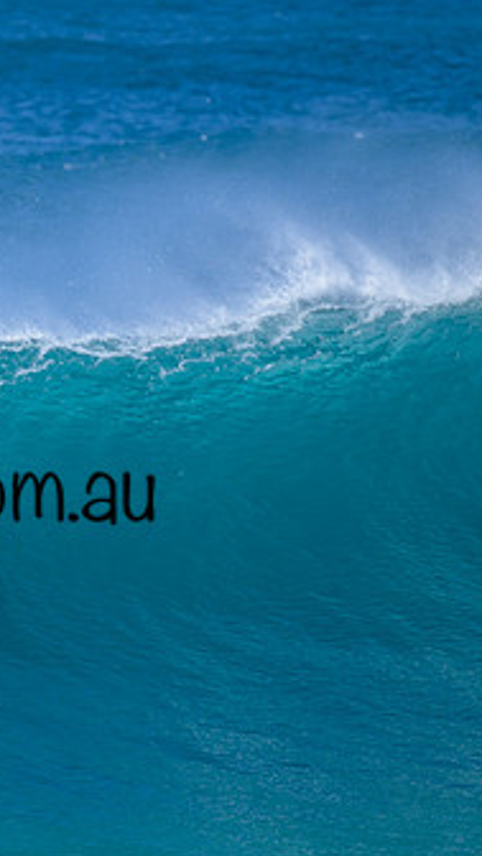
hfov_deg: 1.2
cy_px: 462
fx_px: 22994
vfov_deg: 2.1
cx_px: -115
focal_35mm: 1012
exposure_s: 1/1600
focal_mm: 560
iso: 560
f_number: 8
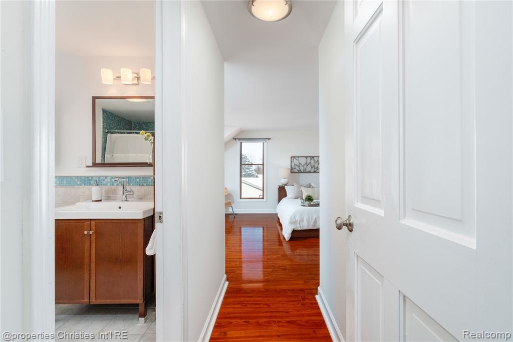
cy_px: 171
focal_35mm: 17
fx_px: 242
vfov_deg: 70.4
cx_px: 256
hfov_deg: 93.3
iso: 640
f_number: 8
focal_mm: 11.1
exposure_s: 1/250
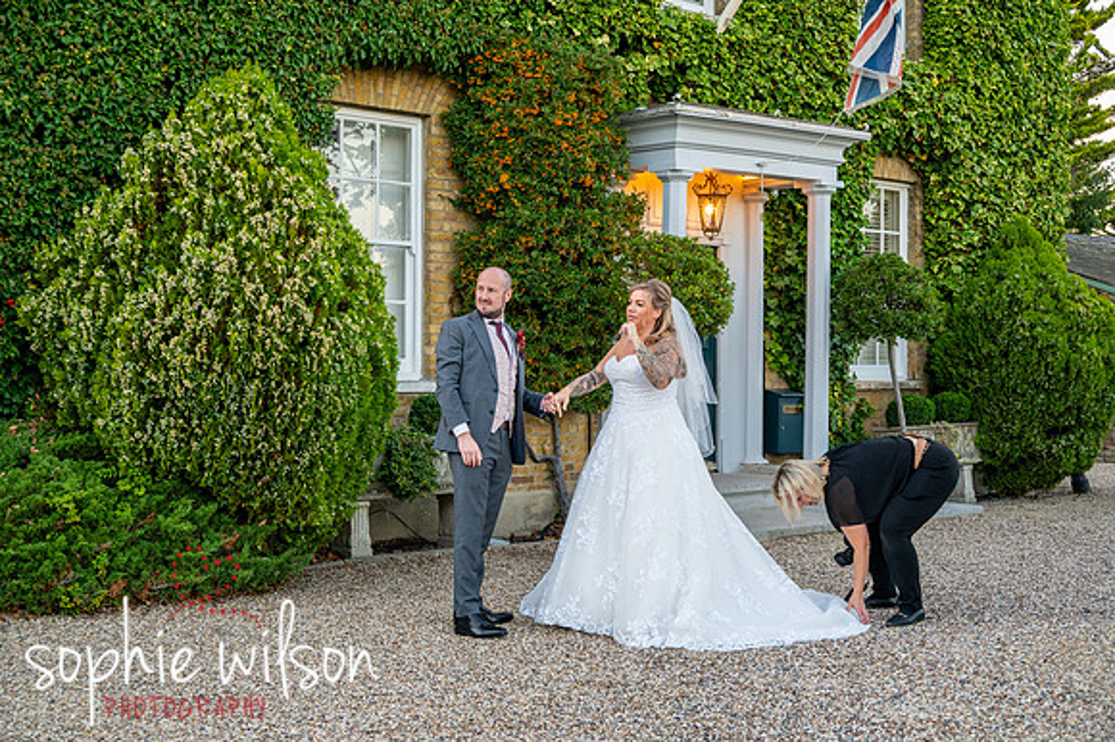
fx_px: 1362
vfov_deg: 30.5
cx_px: 558
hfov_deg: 44.5
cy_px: 371
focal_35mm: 44
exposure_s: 1/250
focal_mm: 44
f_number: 5.3
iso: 500
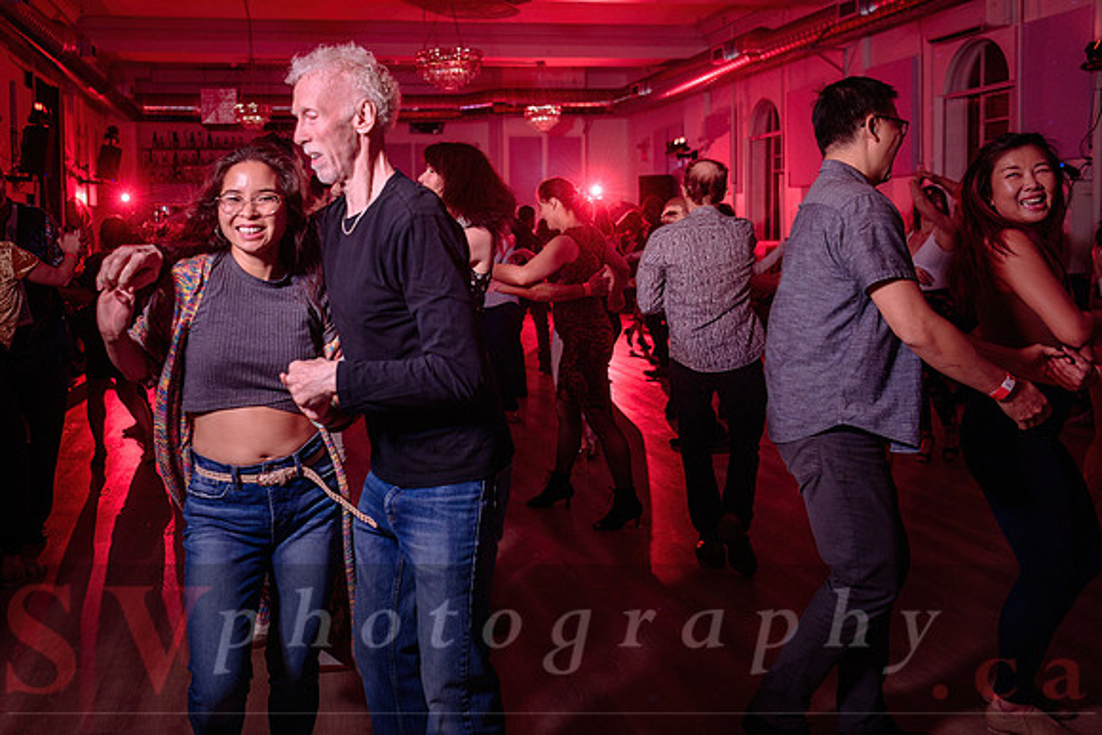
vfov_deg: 36.5
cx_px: 437
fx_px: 1109
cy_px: 291
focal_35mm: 36
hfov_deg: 52.4
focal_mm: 30
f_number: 3.2
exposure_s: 1/100
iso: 800
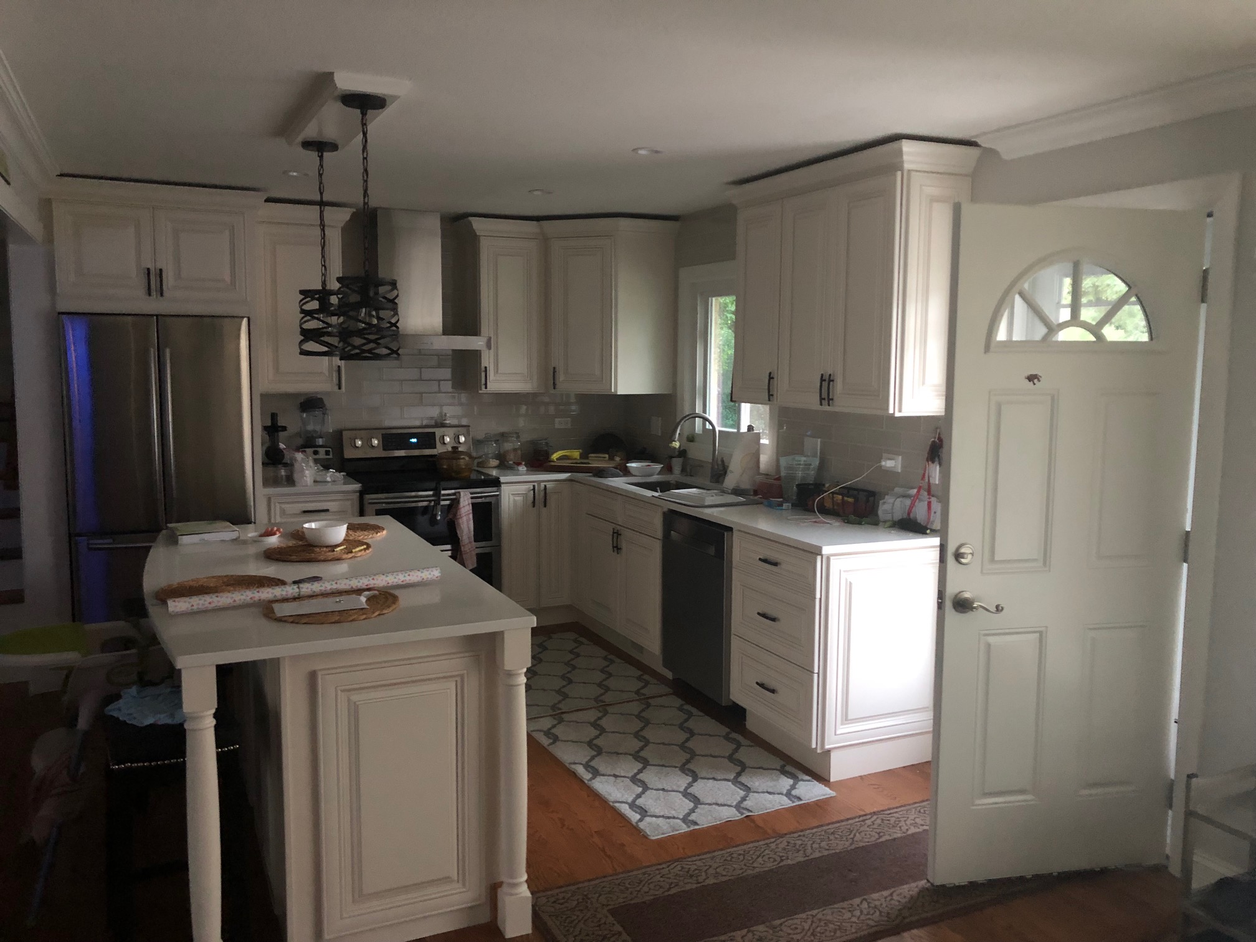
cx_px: 628
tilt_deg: -7.2
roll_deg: +0.1
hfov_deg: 63.4
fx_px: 1016
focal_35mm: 28
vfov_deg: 49.7
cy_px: 471
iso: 100
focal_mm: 3.99
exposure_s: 1/4
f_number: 1.8
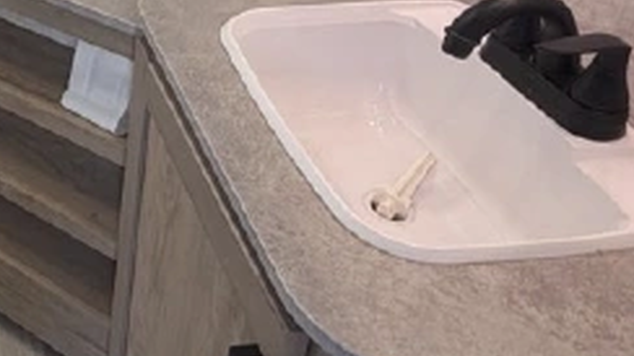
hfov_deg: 35.4
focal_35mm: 50
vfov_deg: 22.8
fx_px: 840
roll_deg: +4.5
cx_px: -62
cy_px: -16
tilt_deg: -30.9
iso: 125
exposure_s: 1/121
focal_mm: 2.22
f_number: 2.2
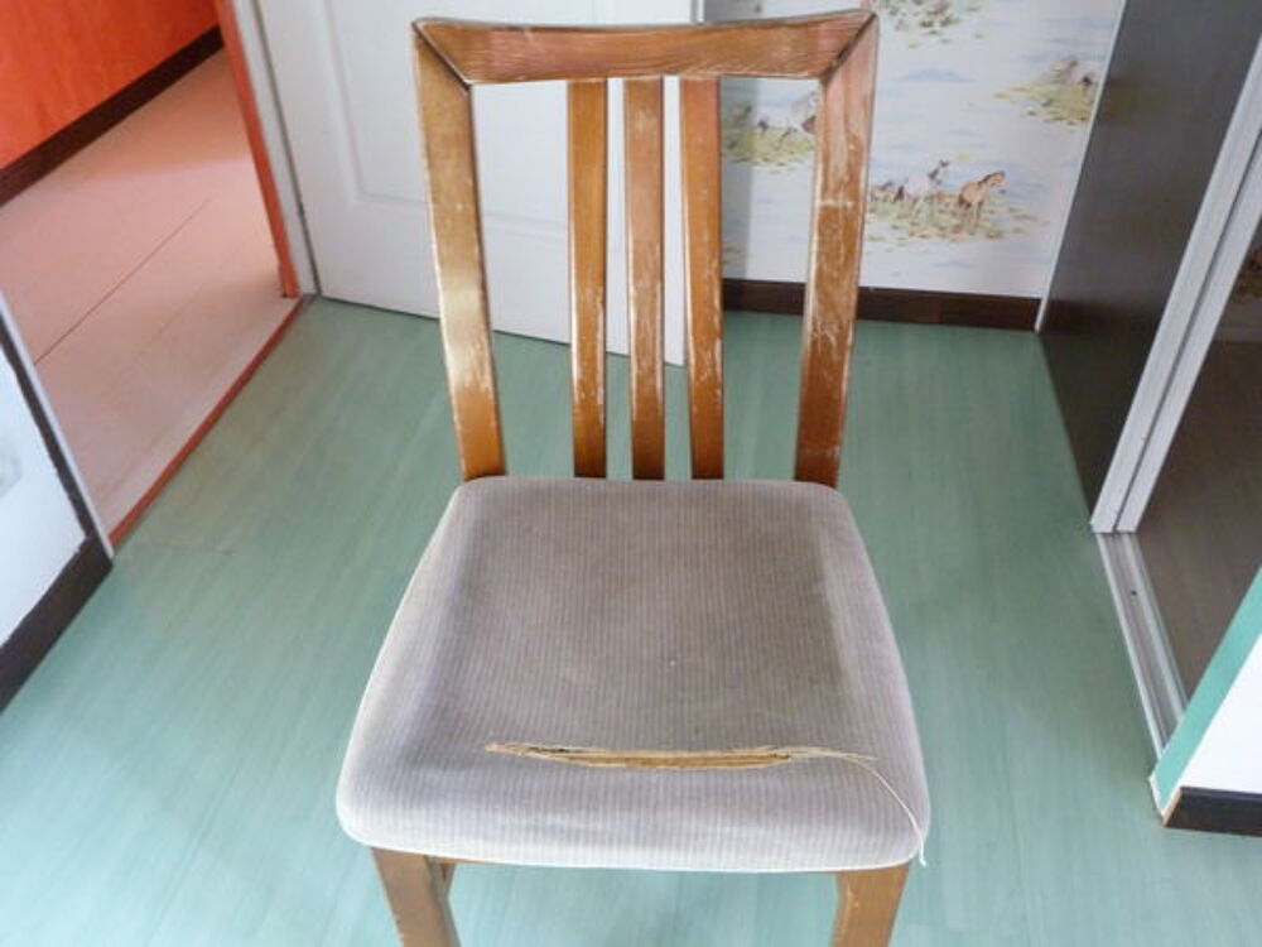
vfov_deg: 49.7
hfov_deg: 63.4
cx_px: 631
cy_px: 474
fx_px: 1021
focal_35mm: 28
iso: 400
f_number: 2.9
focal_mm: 5
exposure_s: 1/50
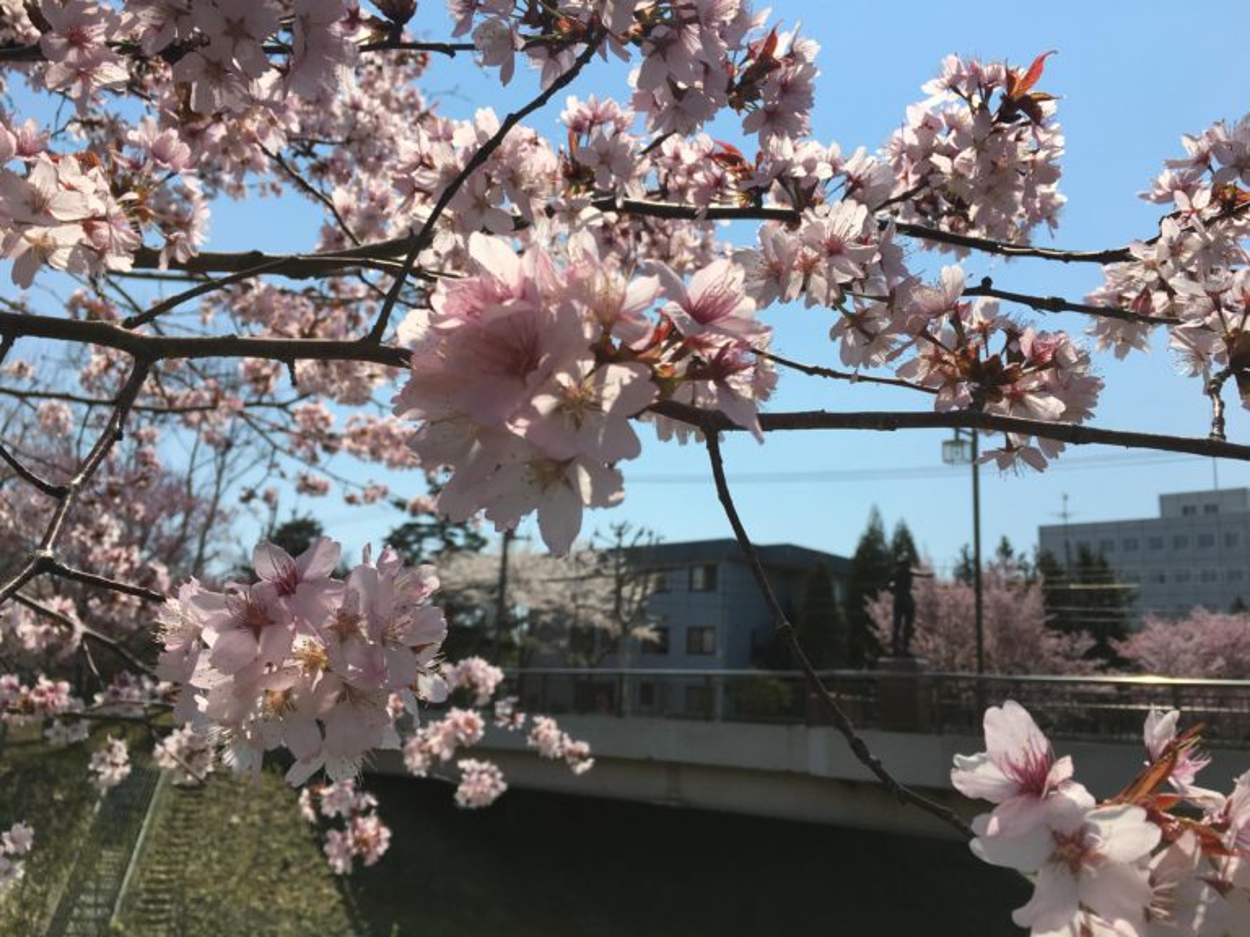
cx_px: 625
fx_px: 1047
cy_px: 468
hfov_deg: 61.7
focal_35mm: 29
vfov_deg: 48.2
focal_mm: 4.15
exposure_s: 1/3077
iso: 25
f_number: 2.2
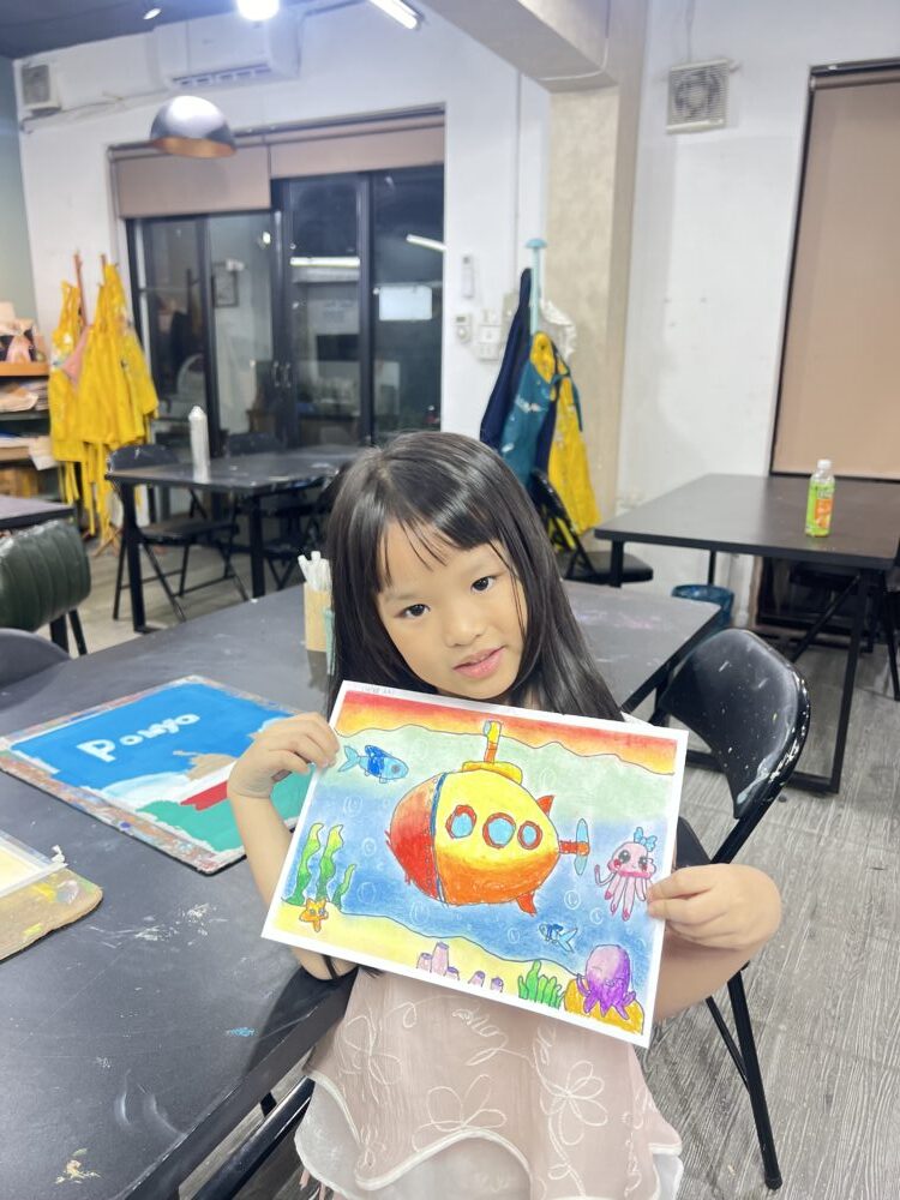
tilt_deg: -15.5
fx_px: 901
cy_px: 600
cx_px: 450
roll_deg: -1.7
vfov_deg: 67.3
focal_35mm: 26
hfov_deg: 53.1
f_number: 1.5
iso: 160
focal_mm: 5.7
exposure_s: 1/50
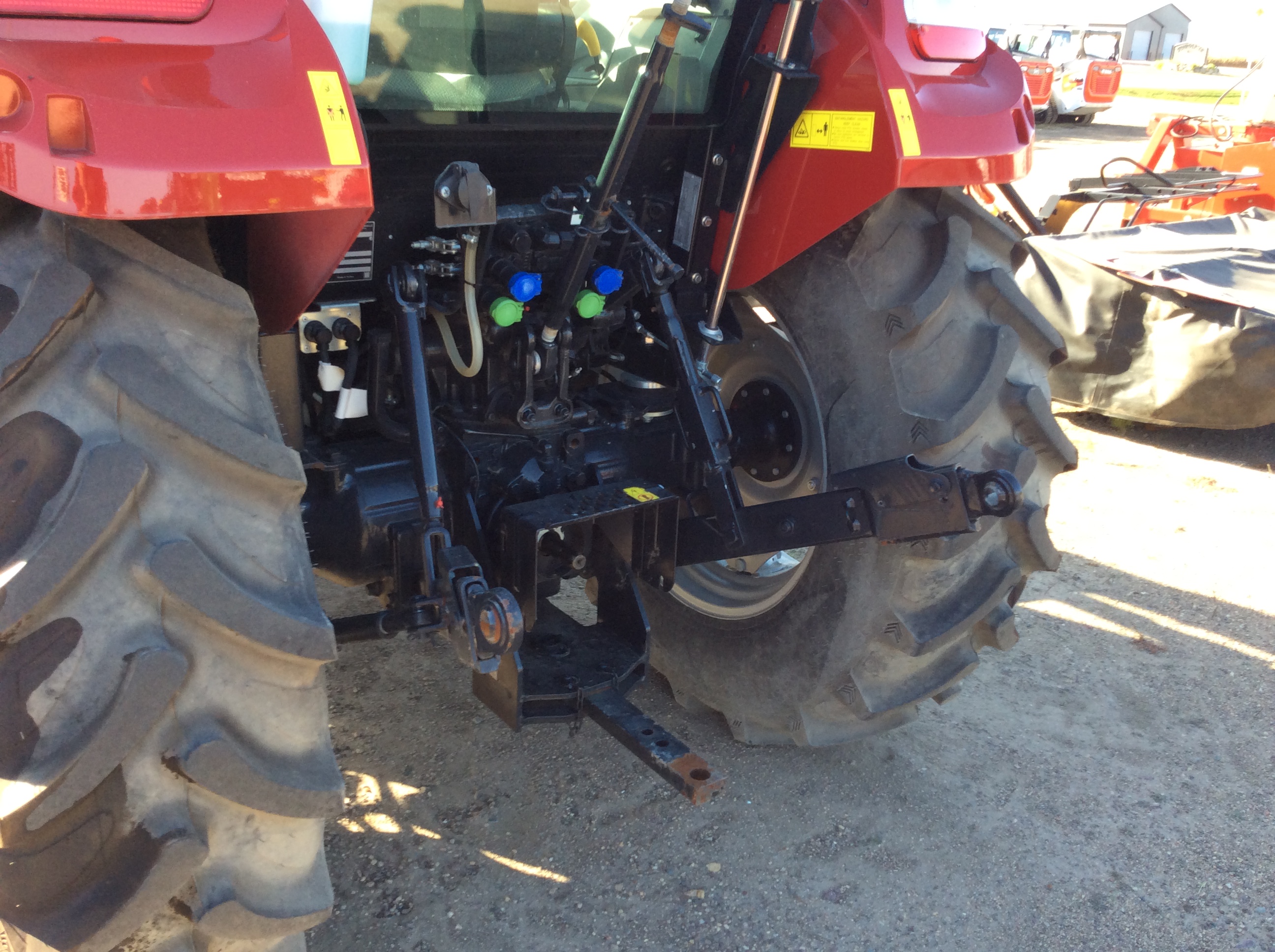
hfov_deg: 56.9
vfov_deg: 44.1
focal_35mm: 32
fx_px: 1177
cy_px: 476
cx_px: 638
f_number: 2.4
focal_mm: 3.3
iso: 32
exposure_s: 1/127
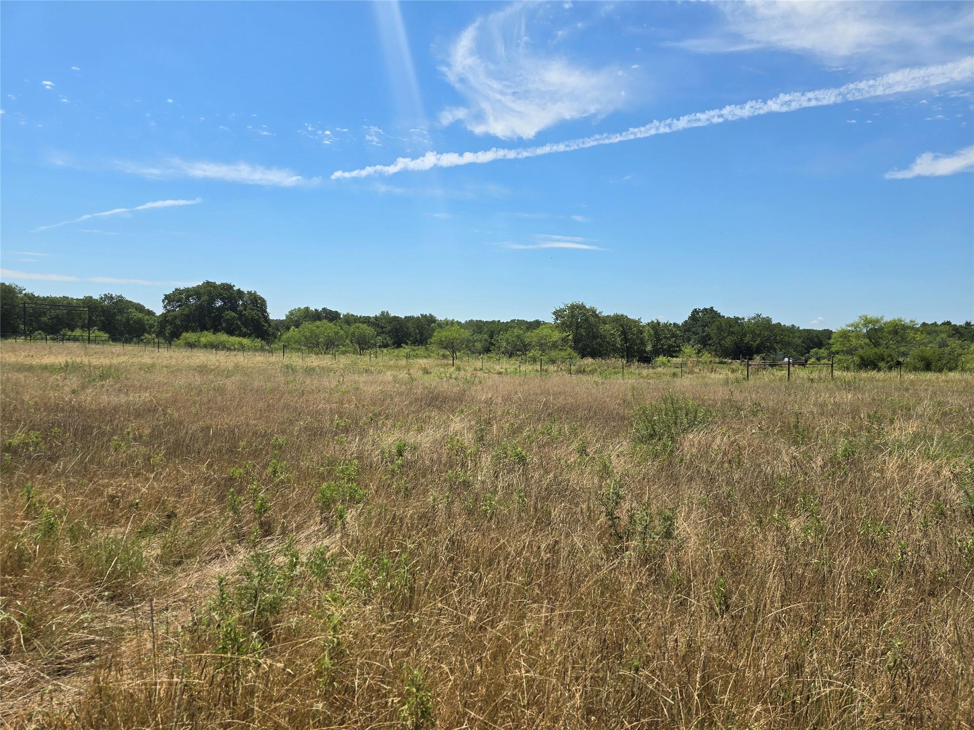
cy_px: 365
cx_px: 487
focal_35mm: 23
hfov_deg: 73.9
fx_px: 647
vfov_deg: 58.9
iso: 12
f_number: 1.7
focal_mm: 6.3
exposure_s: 1/1081
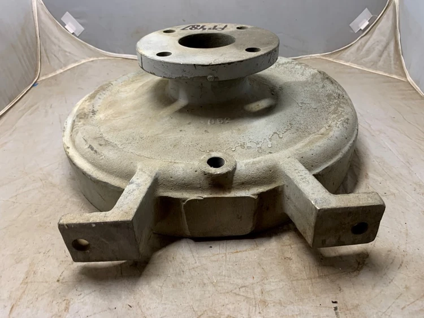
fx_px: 319
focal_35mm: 26
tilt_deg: -33.0
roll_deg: -1.9
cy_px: 159
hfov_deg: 67.3
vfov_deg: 53.1
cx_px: 212
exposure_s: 1/60
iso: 125
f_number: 1.8
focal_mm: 4.25
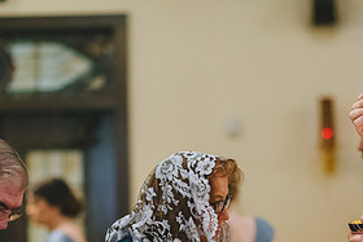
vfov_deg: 7.8
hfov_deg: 11.6
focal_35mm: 176
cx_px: 293
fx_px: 1776
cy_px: 239
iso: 4000
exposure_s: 1/640
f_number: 1.8
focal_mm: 85
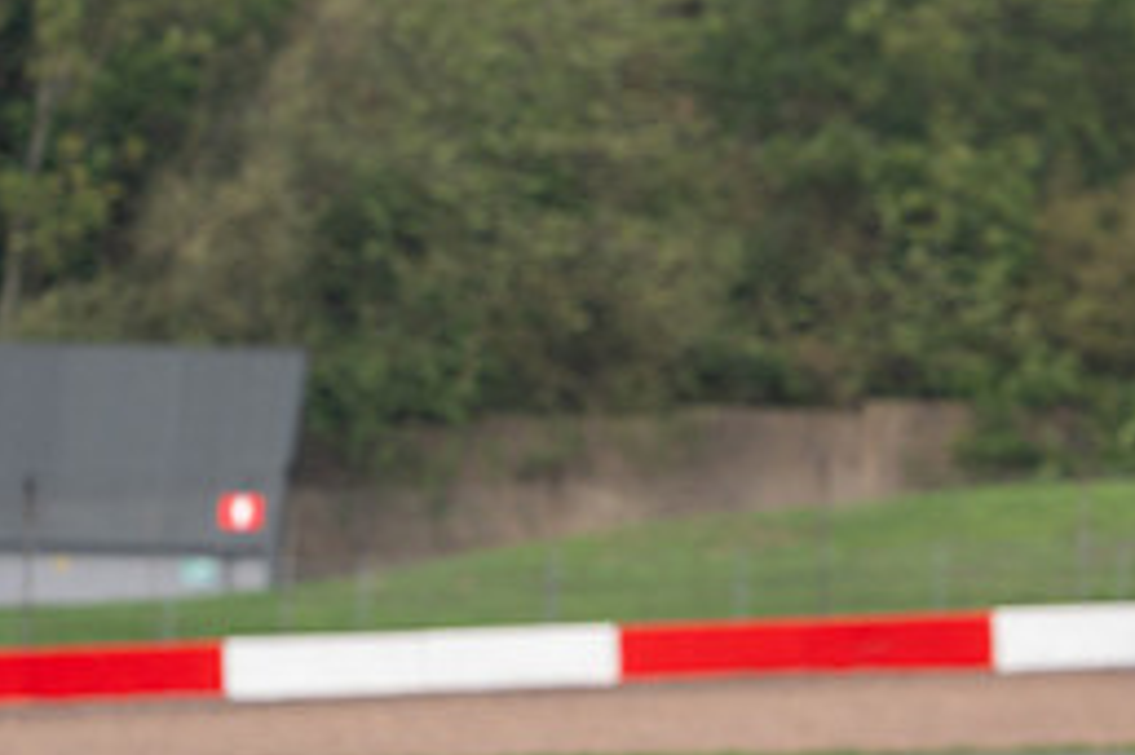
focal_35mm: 907
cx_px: 1440
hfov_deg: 2.3
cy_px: 368
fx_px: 28576
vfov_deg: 1.5
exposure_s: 1/400
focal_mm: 330
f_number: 5
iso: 125
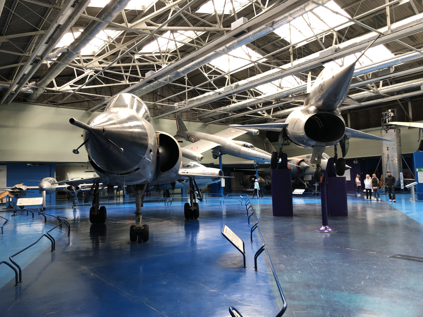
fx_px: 342
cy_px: 158
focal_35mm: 28
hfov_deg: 63.4
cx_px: 212
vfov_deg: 49.7
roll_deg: +0.3
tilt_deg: +3.8
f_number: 1.8
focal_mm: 3.99
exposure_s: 1/120
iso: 64
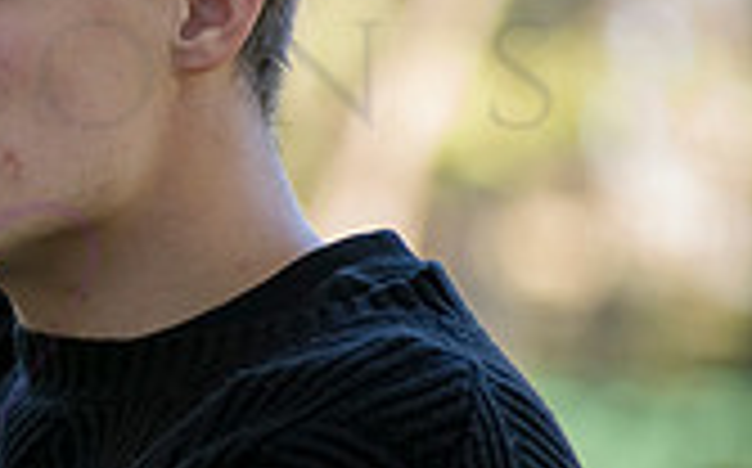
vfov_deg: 2.7
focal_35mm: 479
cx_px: -270
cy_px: 295
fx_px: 9807
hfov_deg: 4.4
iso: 800
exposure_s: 1/320
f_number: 4
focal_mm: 135
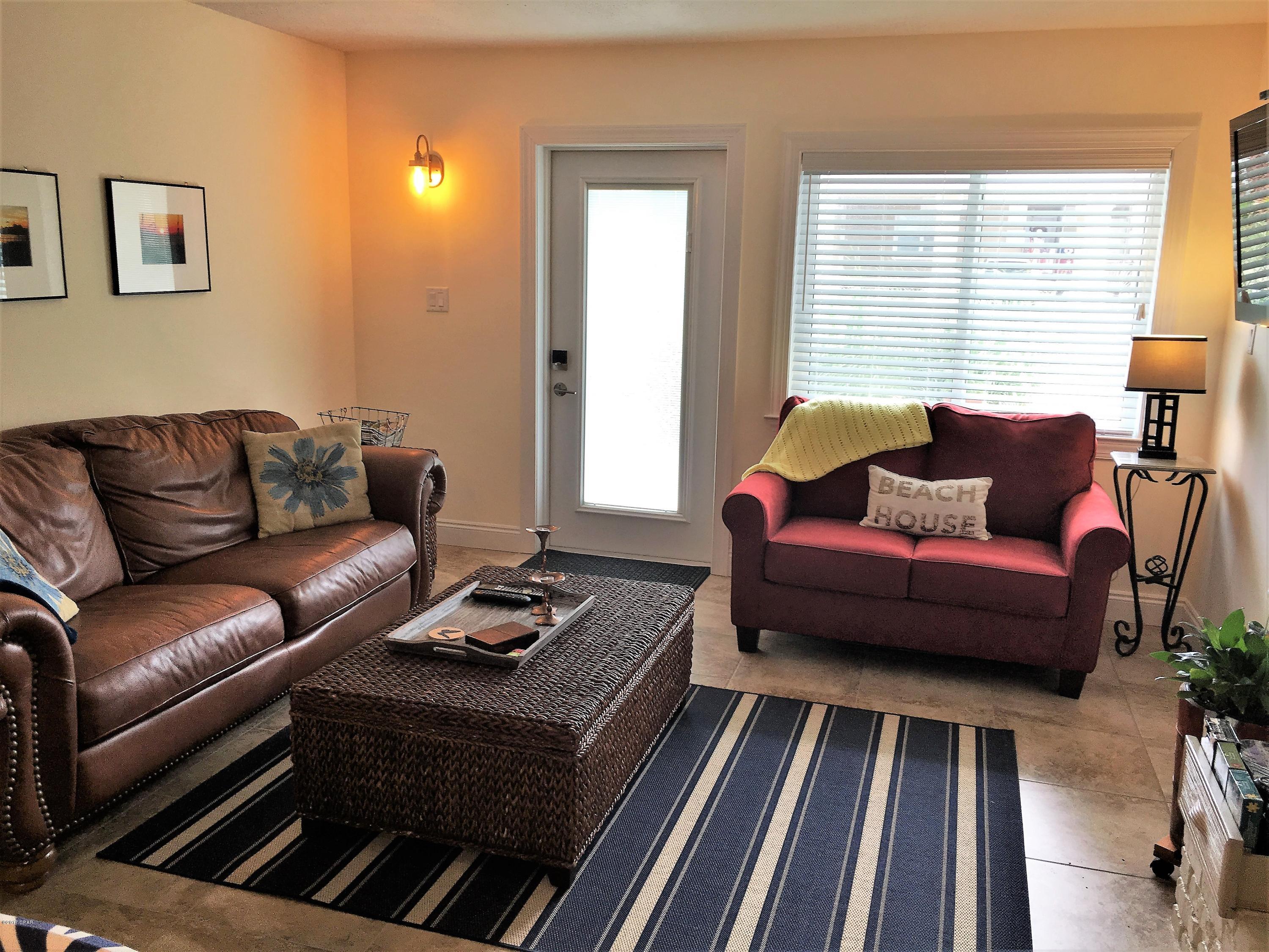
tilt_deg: -11.8
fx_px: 1063
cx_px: 634
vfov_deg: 48.2
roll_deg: -1.4
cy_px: 476
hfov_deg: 61.7
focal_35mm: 29
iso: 32
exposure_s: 1/40
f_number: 2.2
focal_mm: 4.15
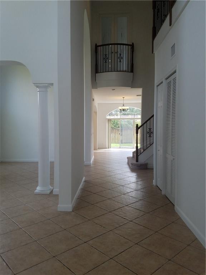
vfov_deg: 67.3
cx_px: 103
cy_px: 138
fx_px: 206
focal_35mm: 26
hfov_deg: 53.1
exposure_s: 1/158
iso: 50
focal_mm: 4.2
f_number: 1.7
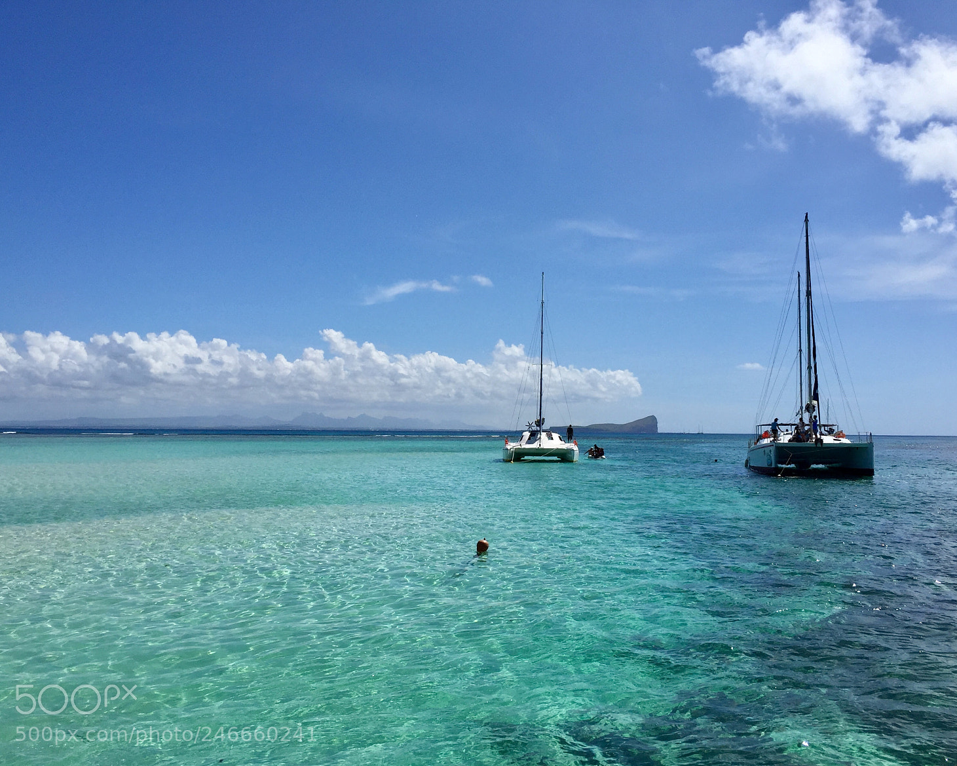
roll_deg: -1.9
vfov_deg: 47.1
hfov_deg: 57.2
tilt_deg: +2.4
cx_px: 498
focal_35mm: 31
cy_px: 393
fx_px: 878
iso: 32
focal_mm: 4.15
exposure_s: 1/4950
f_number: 2.2
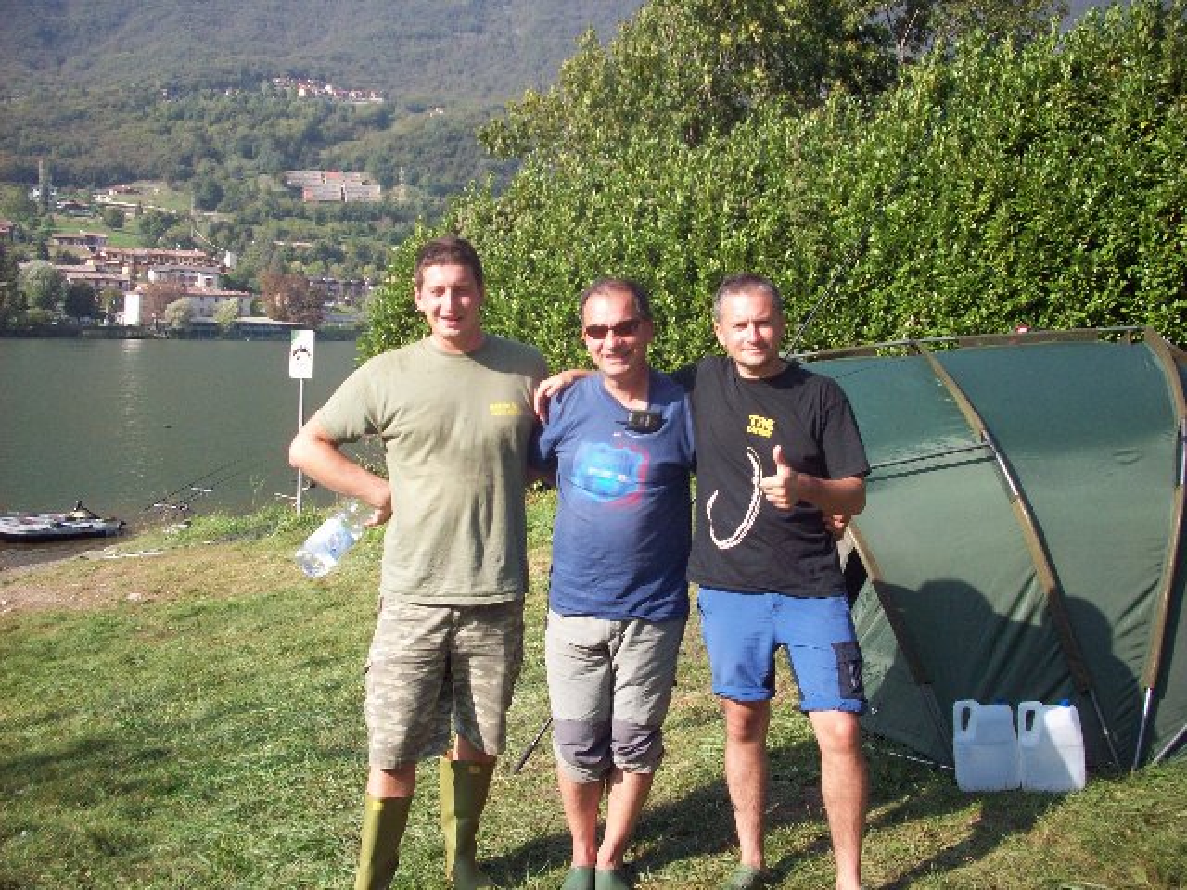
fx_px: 1269
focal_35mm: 37
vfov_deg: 38.7
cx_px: 594
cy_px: 445
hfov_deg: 50.1
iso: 80
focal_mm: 6.2
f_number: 2.8
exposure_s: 1/600
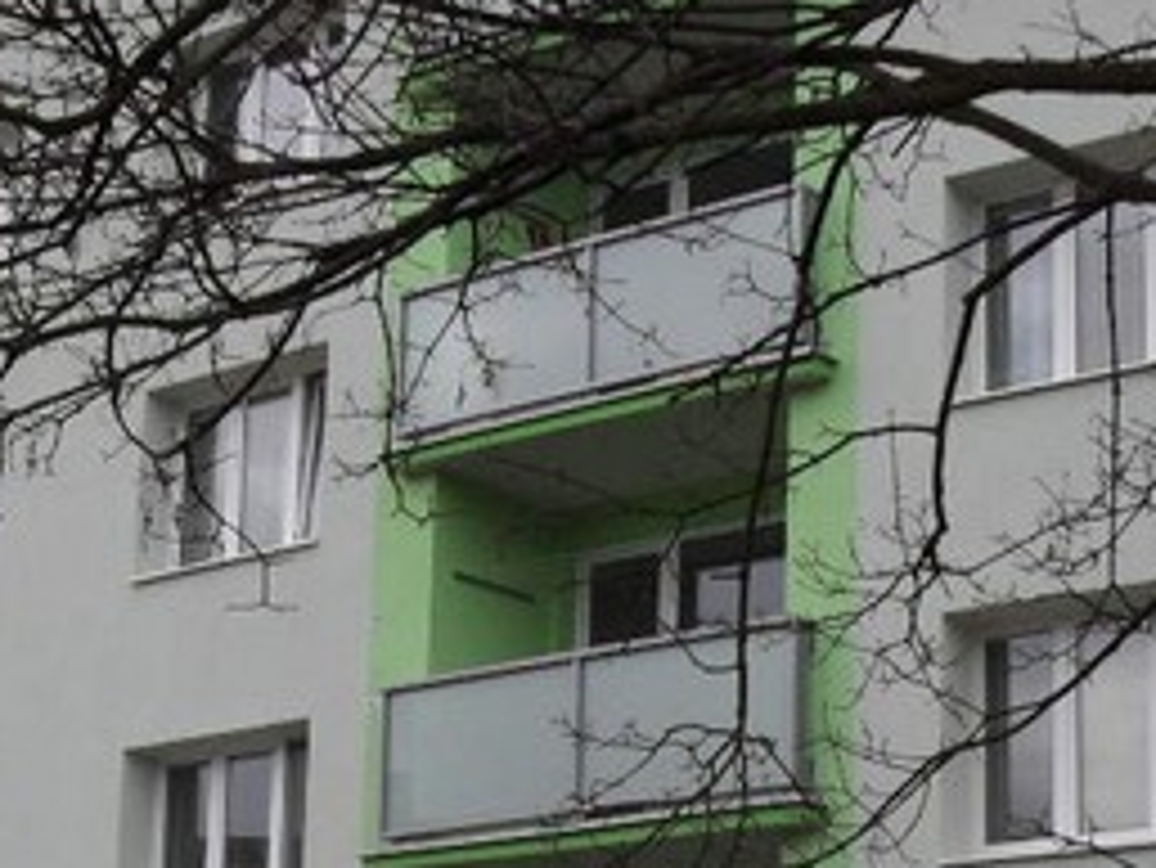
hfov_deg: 22.3
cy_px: 904
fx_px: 2907
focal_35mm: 87
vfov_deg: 16.6
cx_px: 823
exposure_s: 1/350
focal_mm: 6.3
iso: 100
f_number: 3.2
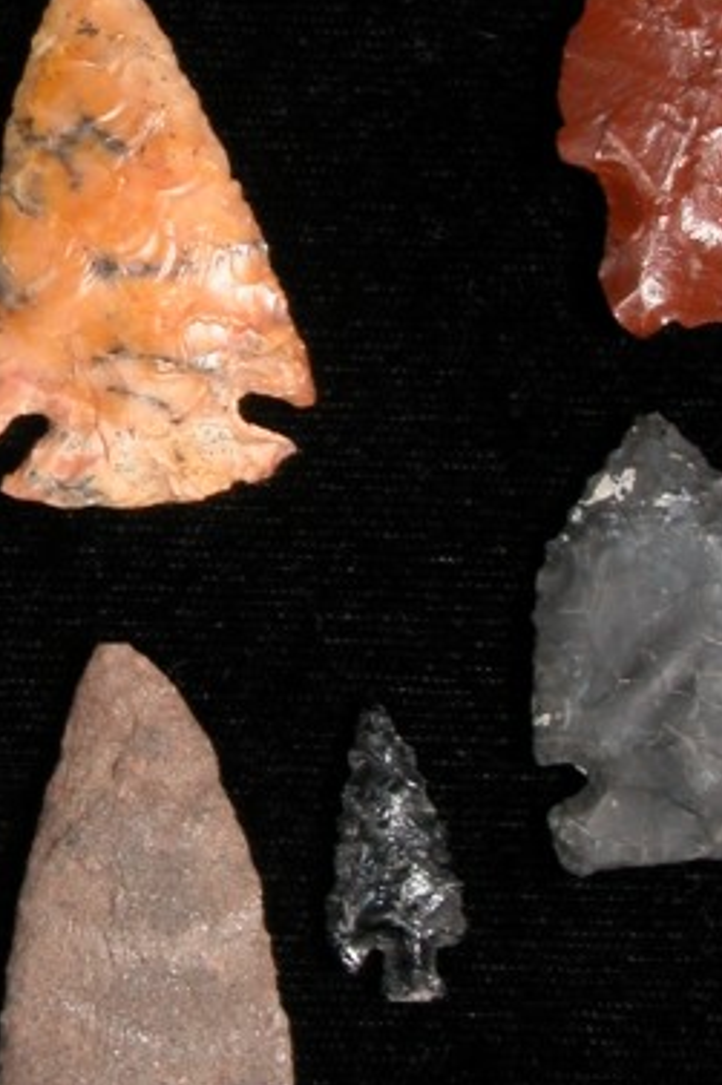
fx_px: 5480
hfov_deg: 7.5
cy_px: 322
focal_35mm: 182
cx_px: 12
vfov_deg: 11.3
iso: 100
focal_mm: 16.8
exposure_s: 1/4000
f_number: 5.8
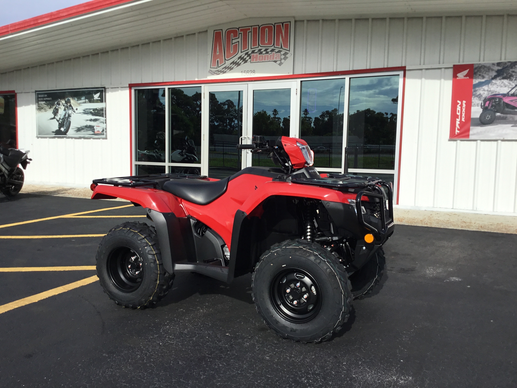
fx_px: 463
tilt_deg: -5.2
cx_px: 258
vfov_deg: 45.4
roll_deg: -0.5
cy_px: 194
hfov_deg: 58.4
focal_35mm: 31
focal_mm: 3.3
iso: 25
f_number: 2.4
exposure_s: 1/1698
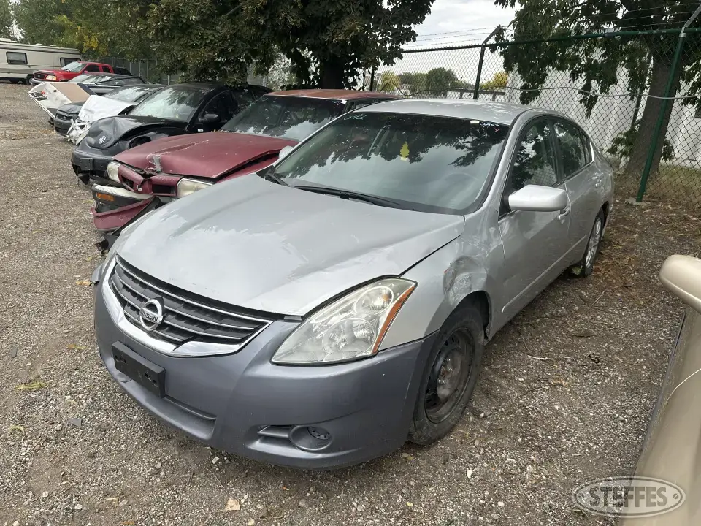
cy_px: 263
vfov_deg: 56.8
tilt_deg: -15.2
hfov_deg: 71.6
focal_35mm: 24
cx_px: 350
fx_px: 486
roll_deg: -2.6
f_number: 1.78
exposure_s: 1/1198
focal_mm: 6.86
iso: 80
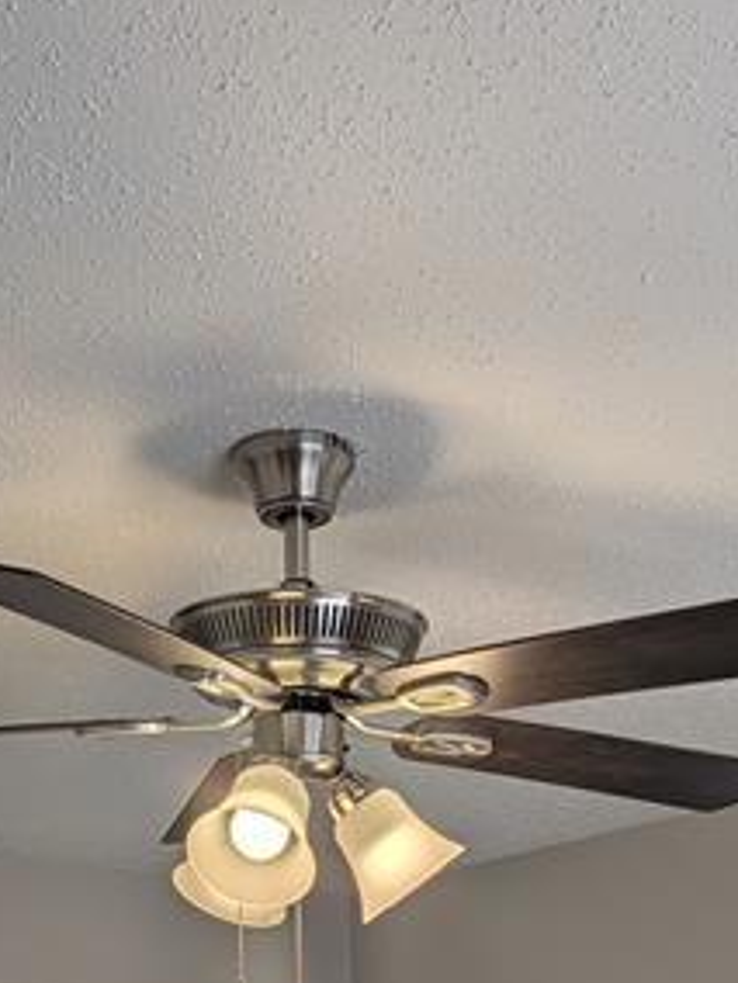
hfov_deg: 22.6
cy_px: 1312
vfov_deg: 25.3
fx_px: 1848
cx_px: 312
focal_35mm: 65
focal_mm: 6.9
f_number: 1.68
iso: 21
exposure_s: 1/1337
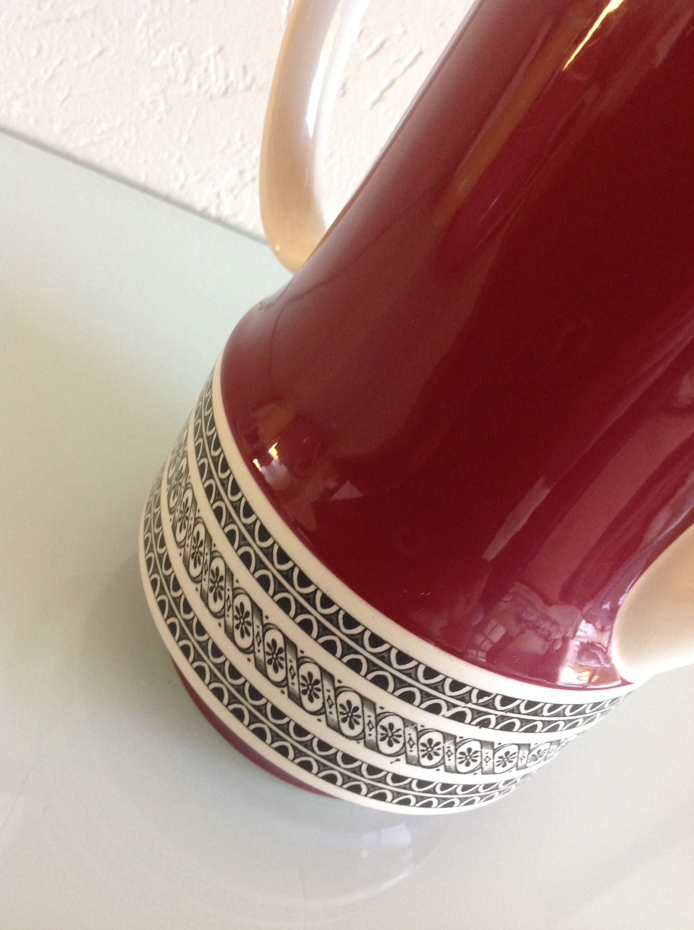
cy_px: 465
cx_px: 347
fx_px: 938
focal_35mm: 35
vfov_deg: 52.7
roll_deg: -33.3
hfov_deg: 40.6
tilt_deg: -35.7
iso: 200
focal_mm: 4.28
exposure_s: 1/15
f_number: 2.4
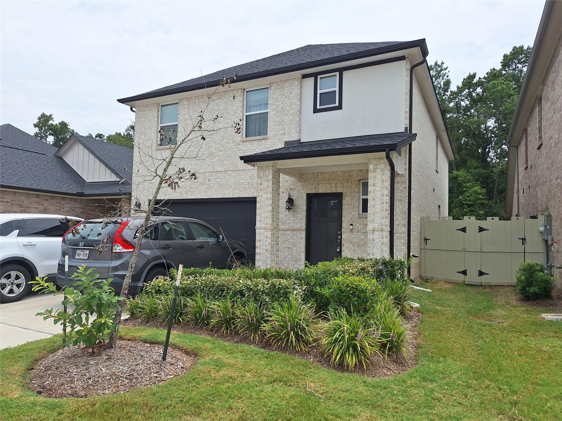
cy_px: 210
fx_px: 373
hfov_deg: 73.9
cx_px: 281
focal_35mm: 23
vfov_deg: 58.9
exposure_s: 1/3802
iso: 40
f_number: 1.8
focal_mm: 5.54
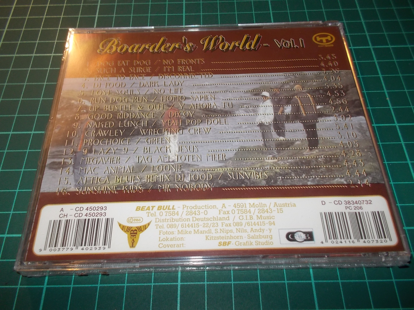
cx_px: 207
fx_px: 347
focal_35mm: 29
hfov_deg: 61.7
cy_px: 155
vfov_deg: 48.2
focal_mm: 4.1
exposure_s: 1/30
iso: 200
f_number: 3.3
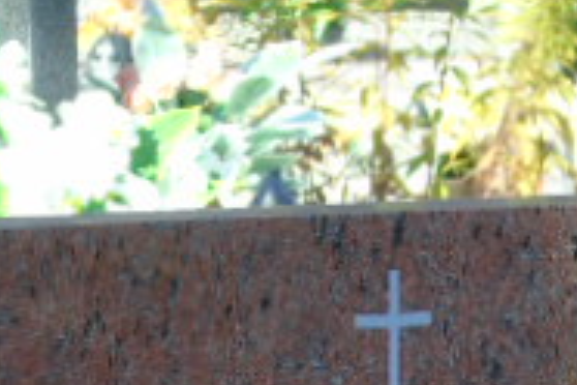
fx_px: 6202
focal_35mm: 387
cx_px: 456
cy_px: 702
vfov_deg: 3.5
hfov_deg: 5.3
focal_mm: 19
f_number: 4.4
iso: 80
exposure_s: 1/100
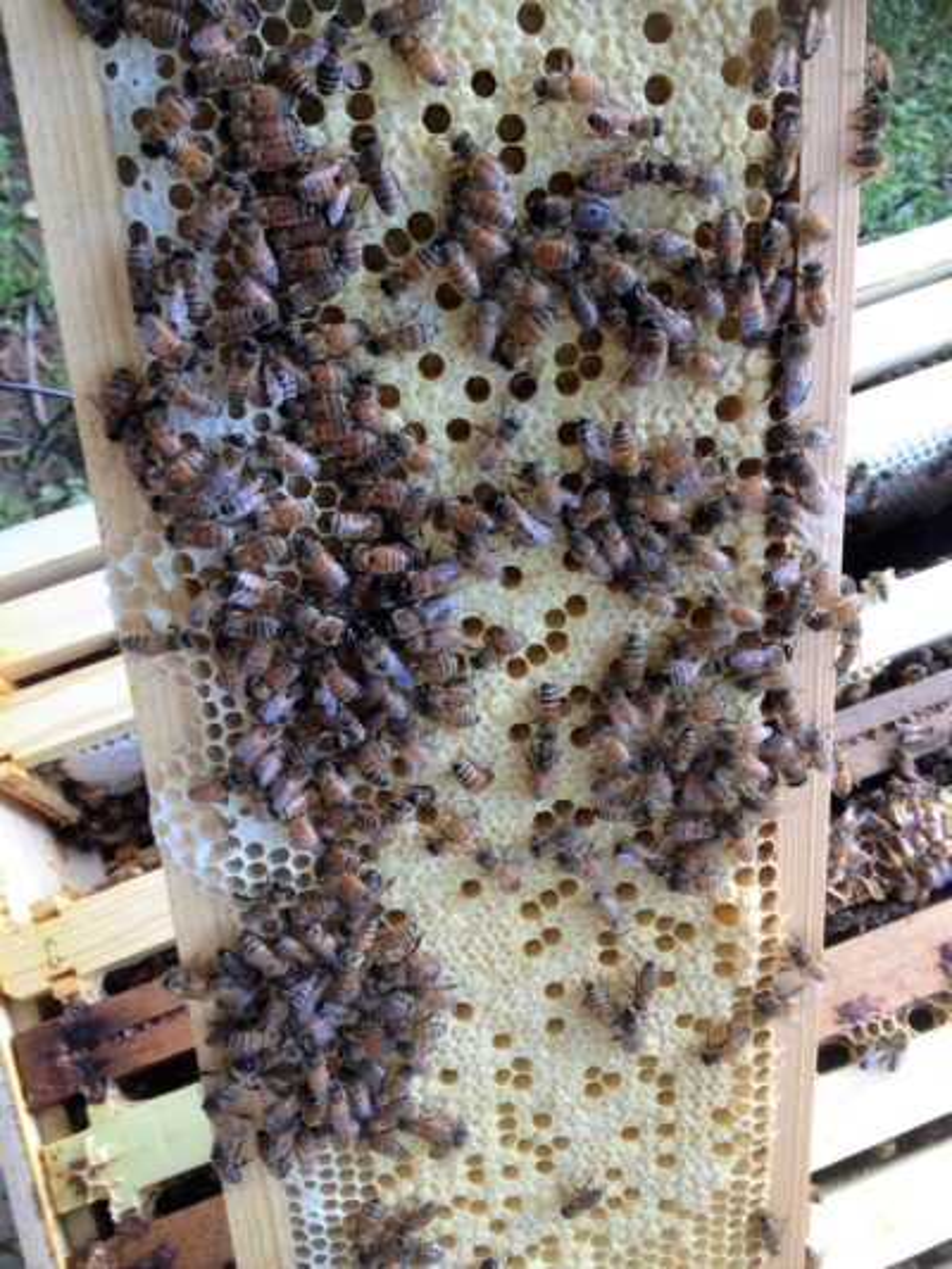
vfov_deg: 52.6
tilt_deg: -73.3
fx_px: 1283
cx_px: 476
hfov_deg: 40.7
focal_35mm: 35
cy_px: 634
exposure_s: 1/60
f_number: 2.4
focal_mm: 4.28
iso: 50
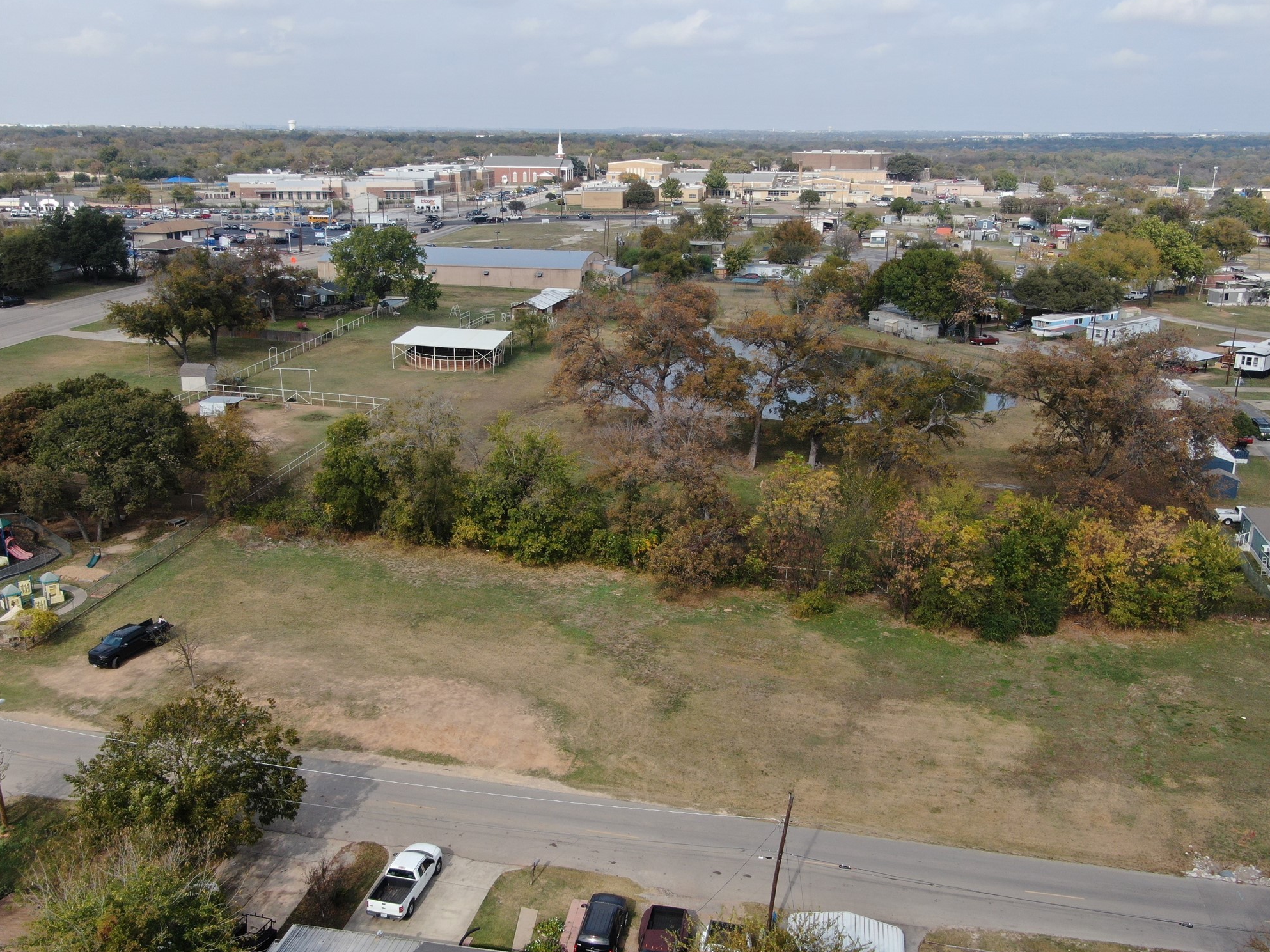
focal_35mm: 33
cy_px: 474
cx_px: 641
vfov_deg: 42.9
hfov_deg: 55.4
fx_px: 1211
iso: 100
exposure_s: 1/1000
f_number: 3.1
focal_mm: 5.45
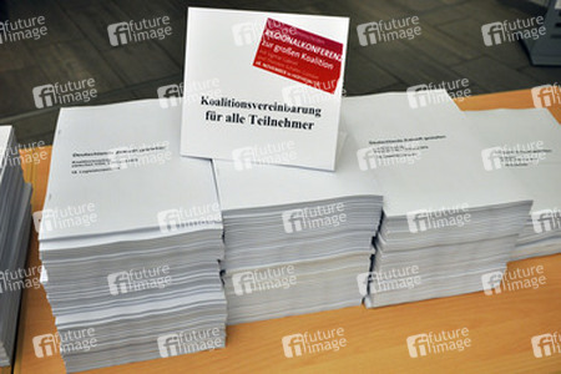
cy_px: 187
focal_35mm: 36
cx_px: 280
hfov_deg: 53.1
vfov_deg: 36.9
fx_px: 561
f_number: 4
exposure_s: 1/60
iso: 560
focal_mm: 24
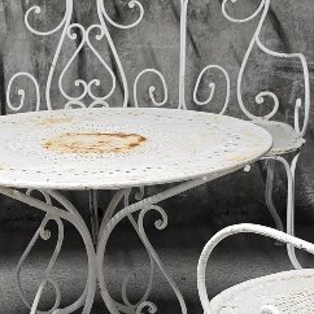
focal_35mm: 101
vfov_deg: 17.0
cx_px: 49
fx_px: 1037
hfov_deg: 17.0
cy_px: 284
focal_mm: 6.3
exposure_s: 1/100
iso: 400
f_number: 1.7
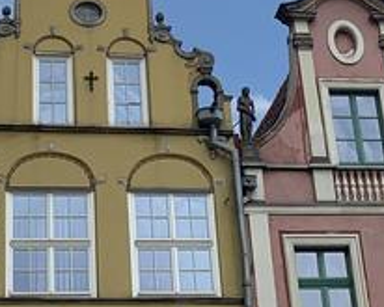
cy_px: -268
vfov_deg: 11.3
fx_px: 1433
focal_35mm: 126
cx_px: 170
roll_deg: +3.9
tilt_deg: +39.0
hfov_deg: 15.3
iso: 25
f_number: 1.8
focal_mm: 4.25
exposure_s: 1/3650
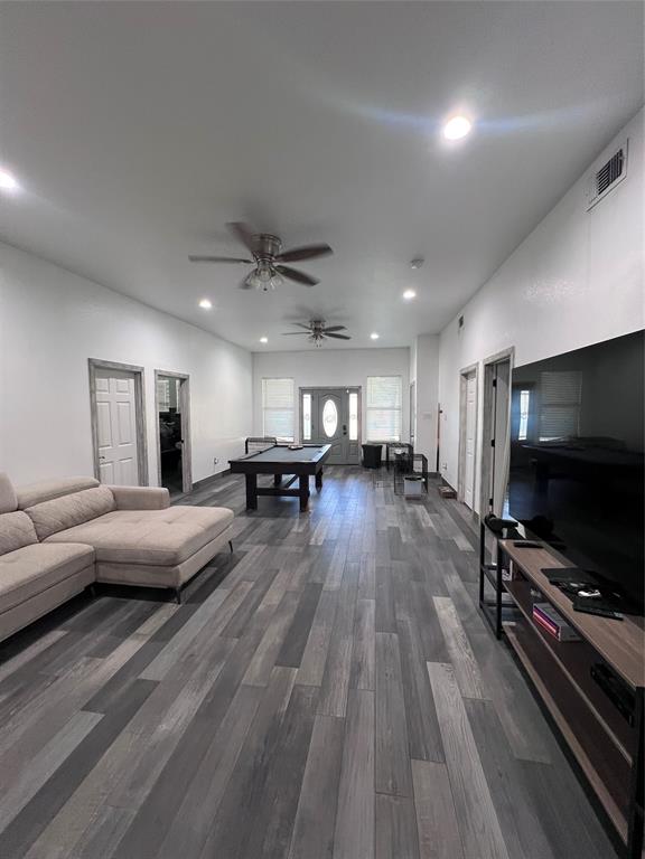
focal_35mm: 13
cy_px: 430
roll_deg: +0.9
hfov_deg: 89.9
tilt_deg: -1.2
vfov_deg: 106.2
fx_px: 323
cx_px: 322
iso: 160
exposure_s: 1/60
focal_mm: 1.57
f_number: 1.8
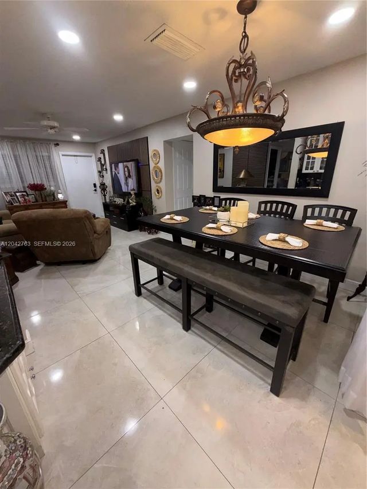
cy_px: 244
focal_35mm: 14
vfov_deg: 102.1
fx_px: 198
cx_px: 184
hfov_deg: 85.7
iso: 80
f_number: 2.2
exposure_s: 1/63
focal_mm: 2.22
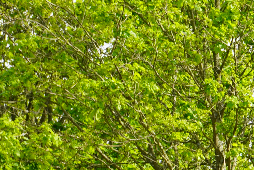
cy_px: 549
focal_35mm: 229
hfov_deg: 8.3
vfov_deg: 5.5
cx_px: 610
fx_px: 1616
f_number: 6.3
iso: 100
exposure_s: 1/100
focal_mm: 30
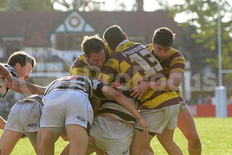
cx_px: 116
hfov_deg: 13.7
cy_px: 78
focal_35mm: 150
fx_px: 967
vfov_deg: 9.2
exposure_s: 1/640
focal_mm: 150
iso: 320
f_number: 4
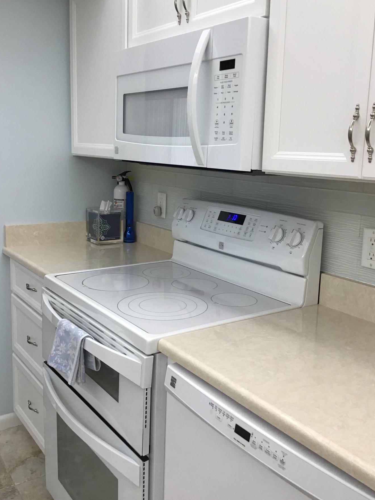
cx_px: 195
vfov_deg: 52.6
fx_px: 505
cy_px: 235
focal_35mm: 35
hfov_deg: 40.7
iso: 25
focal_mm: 3.3
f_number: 2.4
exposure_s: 1/40
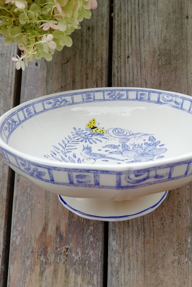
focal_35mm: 30
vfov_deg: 61.9
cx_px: 110
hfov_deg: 43.5
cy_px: 142
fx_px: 240
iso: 50
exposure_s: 1/270
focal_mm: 3.21
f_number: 2.2
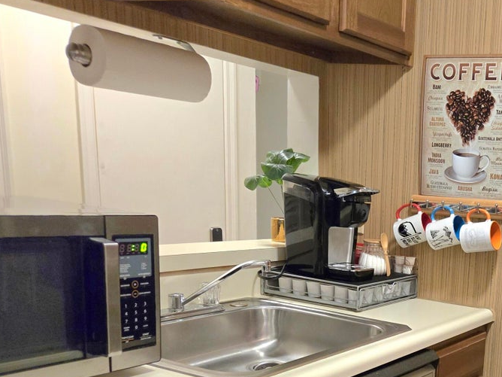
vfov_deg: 29.6
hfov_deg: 37.0
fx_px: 682
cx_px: 481
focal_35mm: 47
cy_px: 340
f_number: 1.8
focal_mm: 5.4
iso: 1000
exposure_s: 1/120
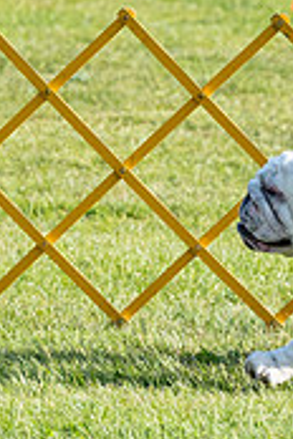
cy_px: -34
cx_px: 267
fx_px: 8386
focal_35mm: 687
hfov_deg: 2.0
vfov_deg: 3.0
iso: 640
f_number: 6.3
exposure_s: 1/1250
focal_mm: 155
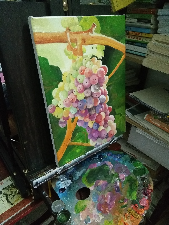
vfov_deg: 79.0
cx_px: 84
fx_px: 137
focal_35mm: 21
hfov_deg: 63.4
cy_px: 112
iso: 907
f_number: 2.2
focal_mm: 3.66
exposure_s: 1/25
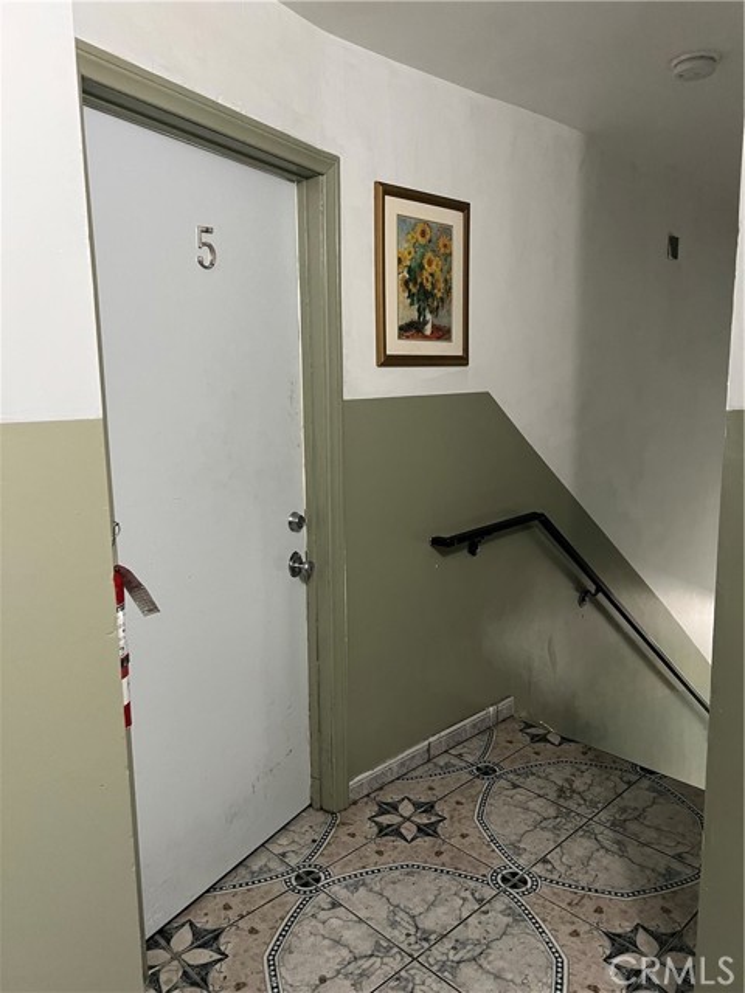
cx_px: 372
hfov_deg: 53.1
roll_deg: +1.2
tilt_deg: -5.3
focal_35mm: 26
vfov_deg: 67.3
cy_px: 496
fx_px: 746
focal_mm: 5.7
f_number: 1.5
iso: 400
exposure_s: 1/60
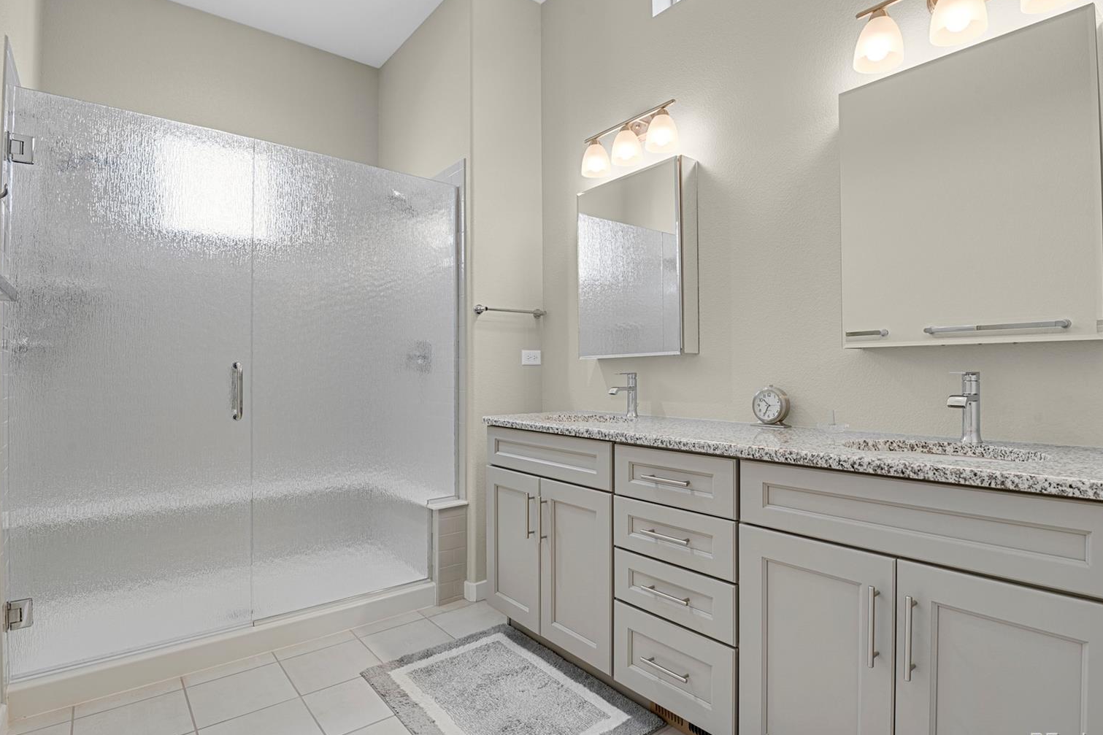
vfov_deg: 67.4
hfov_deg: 90.0
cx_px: 564
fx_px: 551
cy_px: 367
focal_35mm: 18
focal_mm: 17
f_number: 8
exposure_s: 1.6
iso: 250
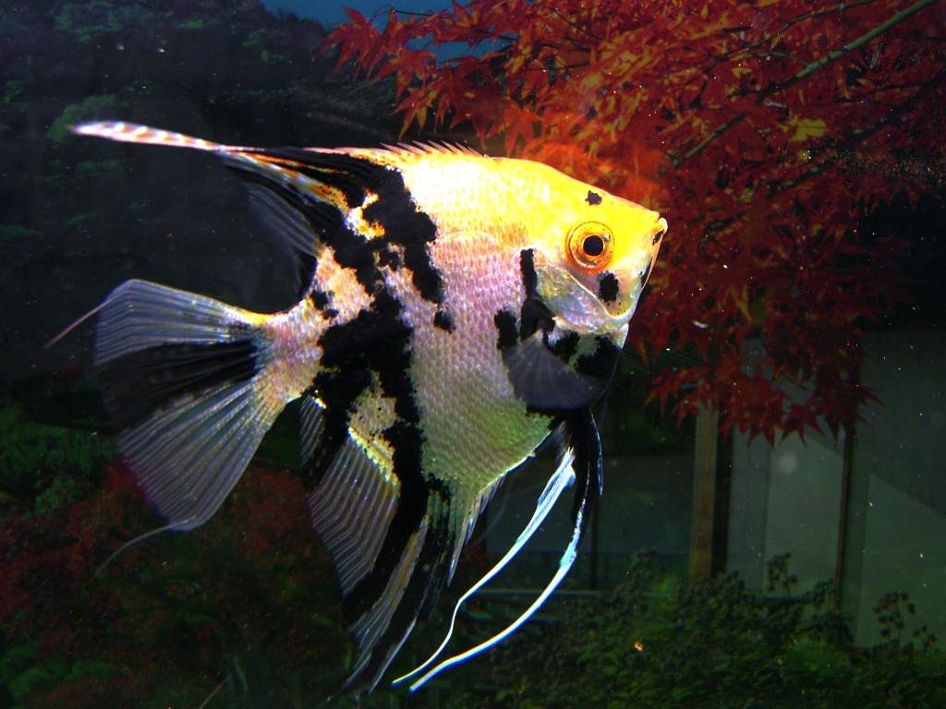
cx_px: 473
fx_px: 1038
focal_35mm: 38
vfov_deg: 37.7
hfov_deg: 49.0
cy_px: 354
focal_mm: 7.9
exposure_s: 1/25
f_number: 2.8
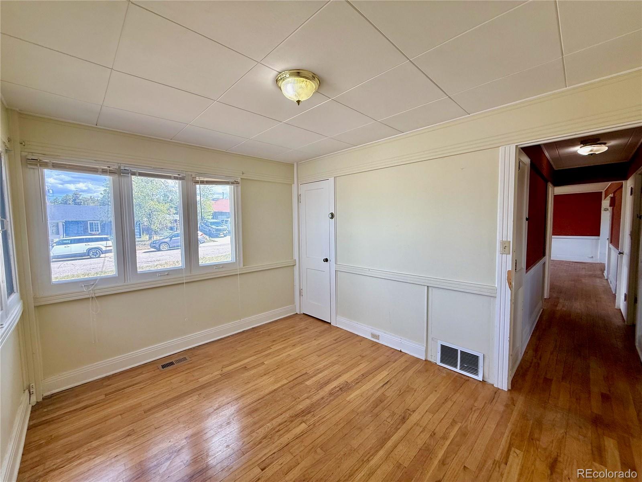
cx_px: 321
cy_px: 241
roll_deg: +0.6
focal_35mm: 14
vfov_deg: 85.7
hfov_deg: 102.1
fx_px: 260
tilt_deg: -3.8
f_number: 2.2
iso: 64
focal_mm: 2.22
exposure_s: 1/225
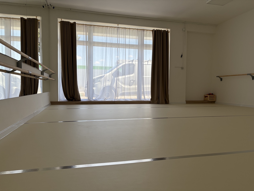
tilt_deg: -1.8
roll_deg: -0.5
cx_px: 127
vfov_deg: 53.1
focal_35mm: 26
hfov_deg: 67.3
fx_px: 191
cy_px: 96
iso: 50
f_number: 1.6
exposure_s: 1/441
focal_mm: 5.96
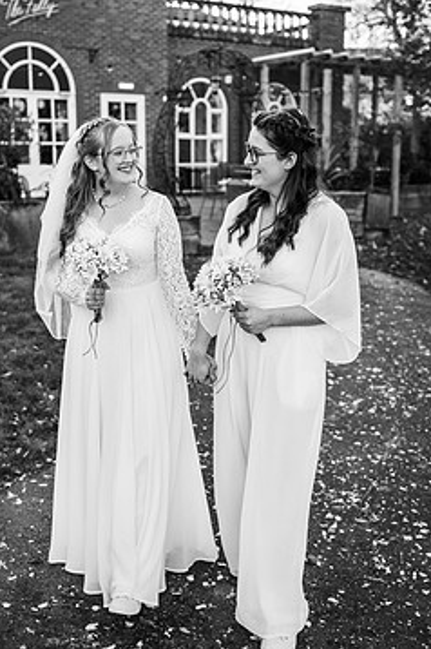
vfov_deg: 44.5
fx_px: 792
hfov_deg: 30.4
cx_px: 171
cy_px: 301
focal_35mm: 44
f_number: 2.5
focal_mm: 35
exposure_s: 1/800
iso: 100
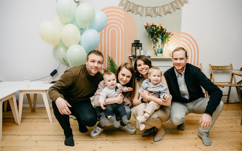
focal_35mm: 27
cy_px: 76
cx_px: 123
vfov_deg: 46.0
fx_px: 178
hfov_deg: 68.4
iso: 125
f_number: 3.5
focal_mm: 24
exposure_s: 1/160
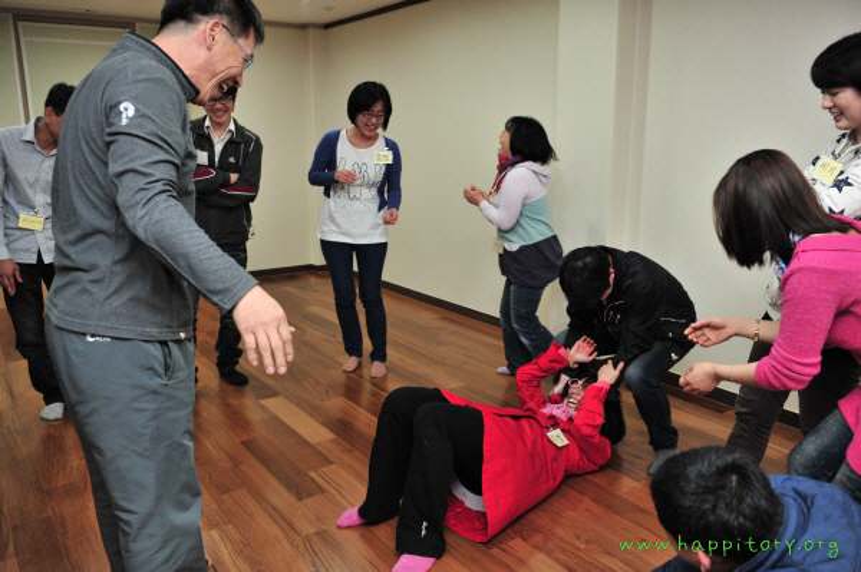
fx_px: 693
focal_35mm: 29
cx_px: 430
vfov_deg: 44.9
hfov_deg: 63.7
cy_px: 286
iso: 1600
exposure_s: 1/160
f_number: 3.5
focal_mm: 29
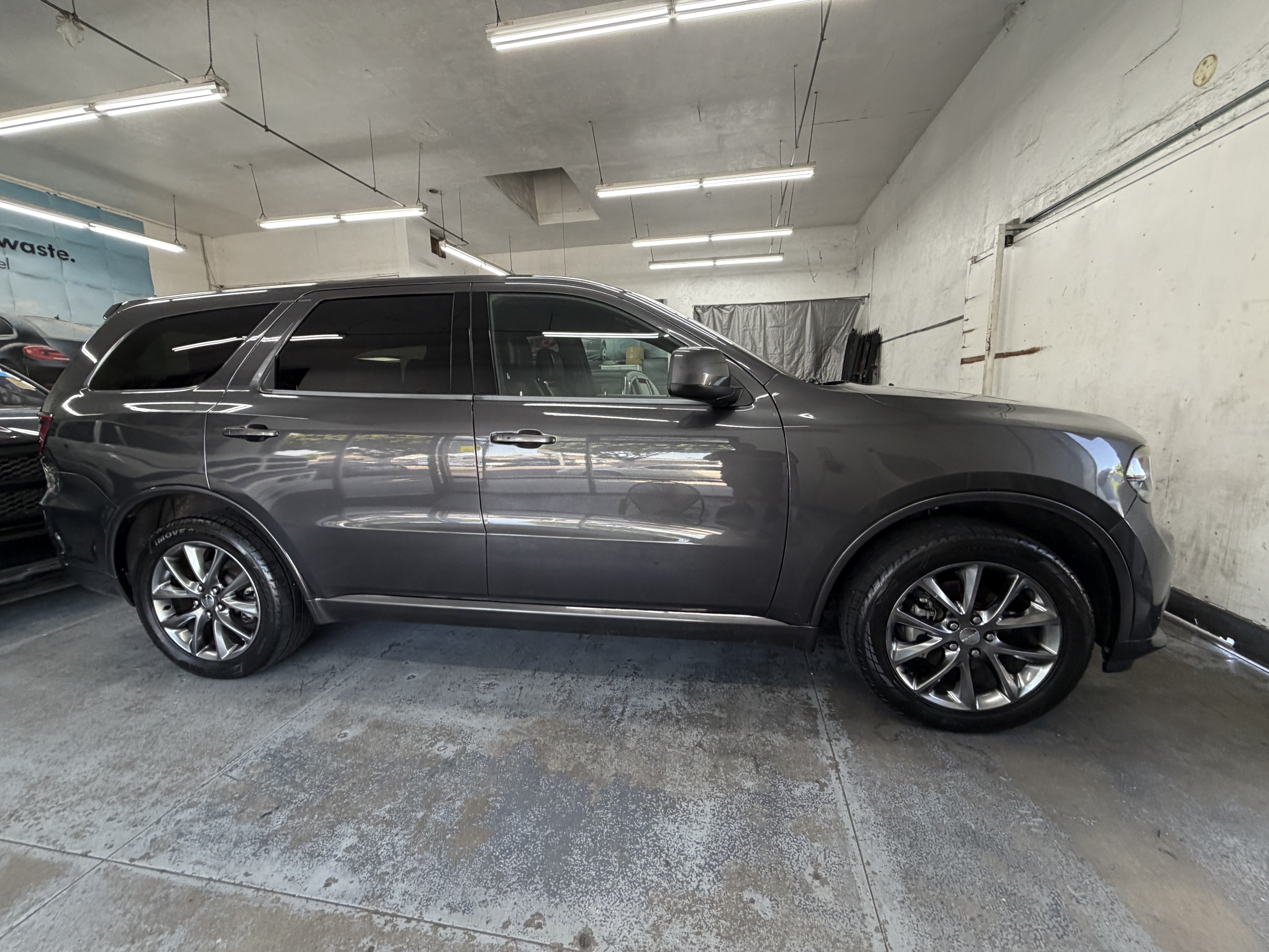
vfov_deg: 85.7
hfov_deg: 102.1
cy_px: 476
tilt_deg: -9.9
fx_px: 513
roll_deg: +0.9
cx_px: 634
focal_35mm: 14
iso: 250
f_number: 2.2
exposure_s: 1/120
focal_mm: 2.22
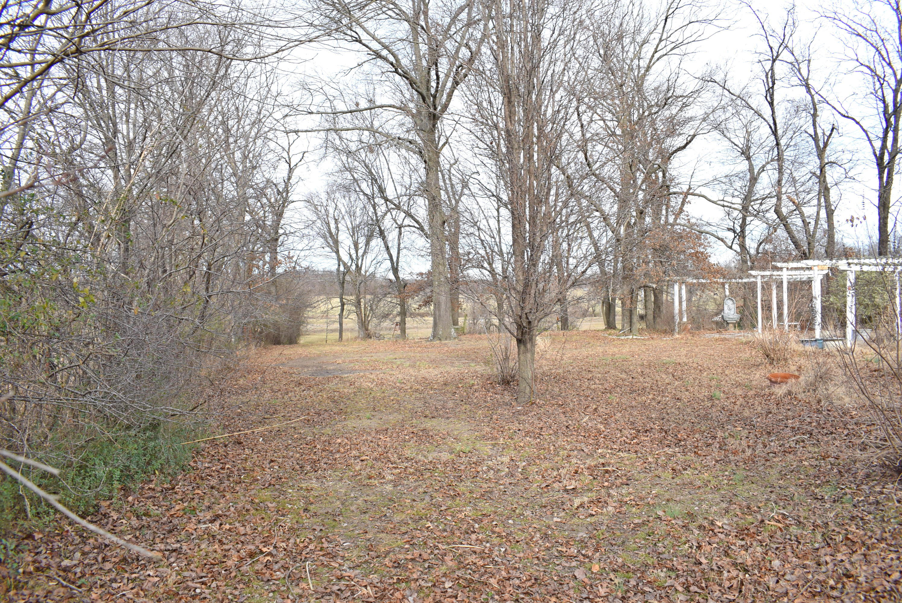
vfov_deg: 48.0
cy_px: 302
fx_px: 677
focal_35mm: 27
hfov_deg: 67.3
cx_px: 451
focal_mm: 18
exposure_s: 1/200
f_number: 7.1
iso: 400
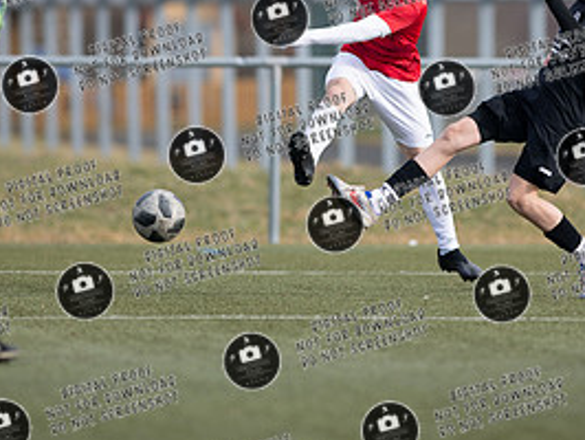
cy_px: 73
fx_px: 10826
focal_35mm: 640
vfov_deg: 2.3
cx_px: 318
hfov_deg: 3.1
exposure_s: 1/1250
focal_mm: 300
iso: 180
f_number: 3.5
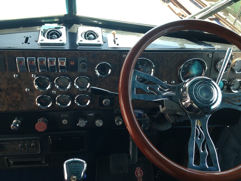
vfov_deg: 42.9
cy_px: 90
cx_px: 120
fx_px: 230
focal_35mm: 33
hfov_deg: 55.4
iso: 50
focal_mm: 4.12
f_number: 2.4
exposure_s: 1/120
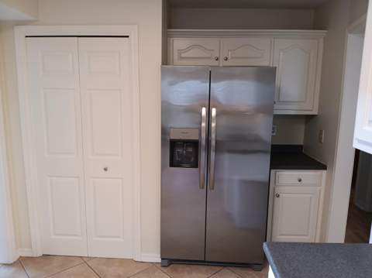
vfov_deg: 53.0
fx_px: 279
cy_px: 139
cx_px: 186
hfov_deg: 67.4
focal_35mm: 26
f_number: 1.8
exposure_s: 1/24.4
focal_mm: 3.98
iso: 80
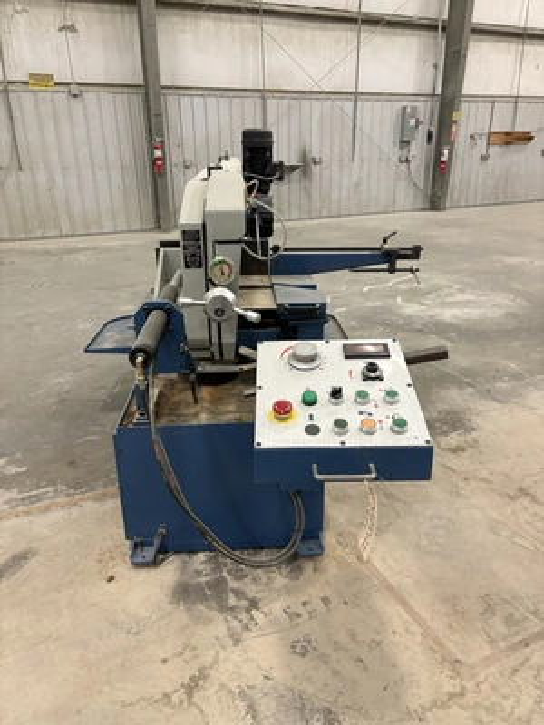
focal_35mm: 26
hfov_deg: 53.1
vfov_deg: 67.3
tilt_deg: -21.1
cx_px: 272
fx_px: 545
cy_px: 362
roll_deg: +0.6
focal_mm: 5.96
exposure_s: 1/60
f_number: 1.6
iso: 250
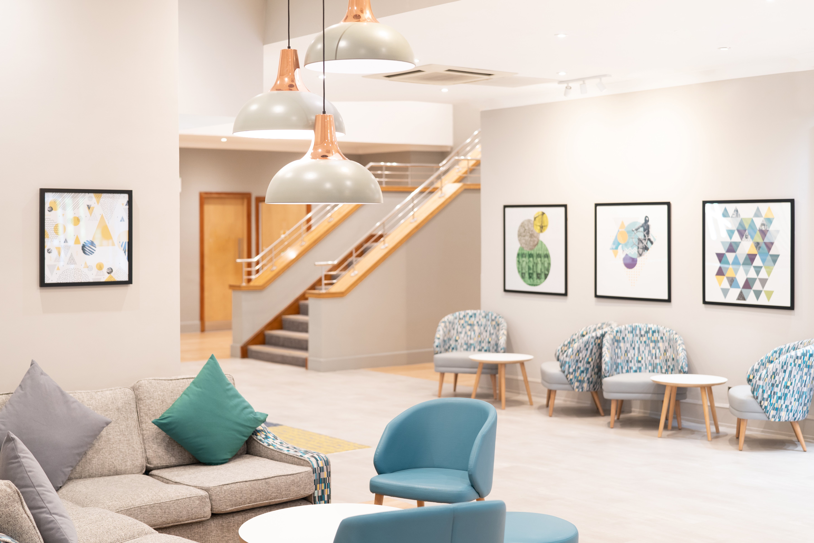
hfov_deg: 39.6
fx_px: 1130
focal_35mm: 50
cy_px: 272
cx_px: 407
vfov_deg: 27.0
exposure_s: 1/50
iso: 640
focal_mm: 50
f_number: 2.2
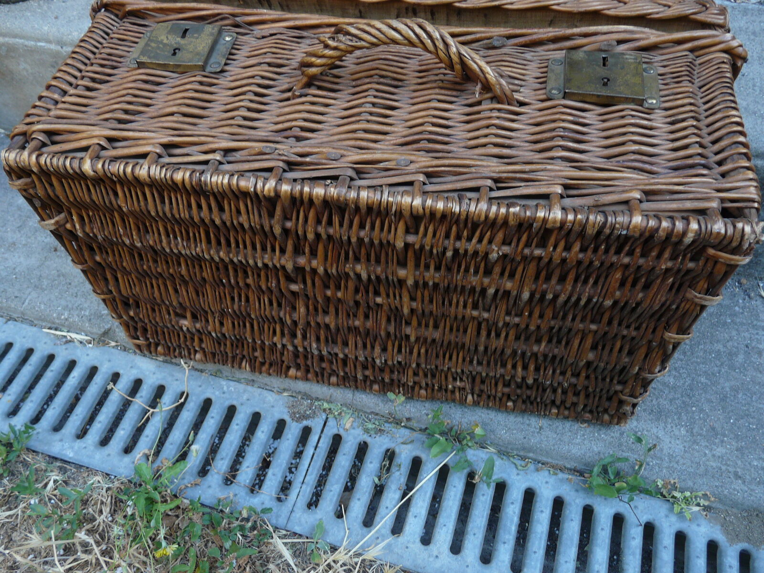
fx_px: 618
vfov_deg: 49.7
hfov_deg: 63.4
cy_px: 286
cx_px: 382
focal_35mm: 28
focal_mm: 4.6
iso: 100
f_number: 2.8
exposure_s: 1/40
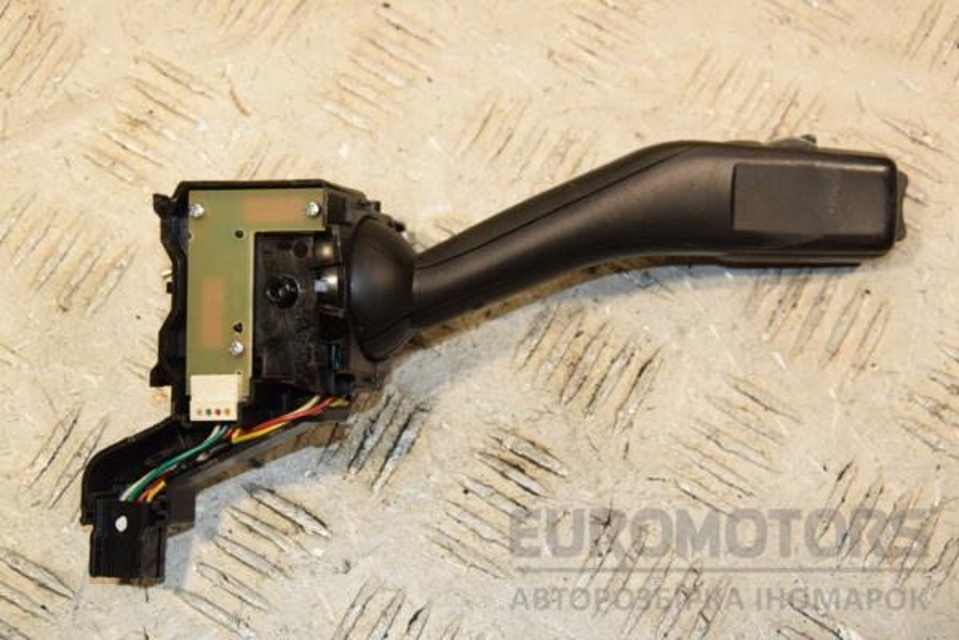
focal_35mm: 87
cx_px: 480
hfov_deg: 23.4
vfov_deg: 15.7
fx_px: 2317
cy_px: 320
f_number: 8
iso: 800
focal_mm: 58
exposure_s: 1/200
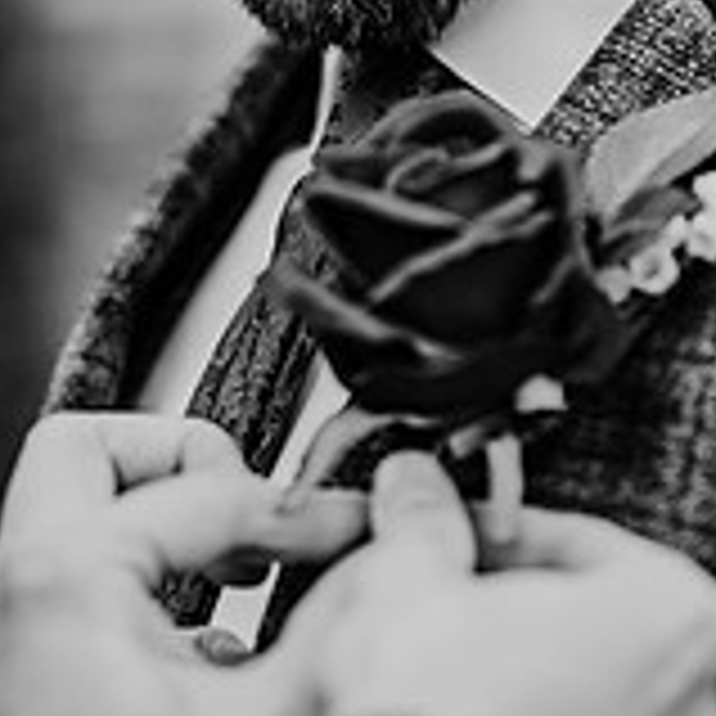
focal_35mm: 204
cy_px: -167
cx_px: 353
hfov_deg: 8.6
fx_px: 4774
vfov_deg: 8.5
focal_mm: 85
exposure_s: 1/500
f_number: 1.8
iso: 100
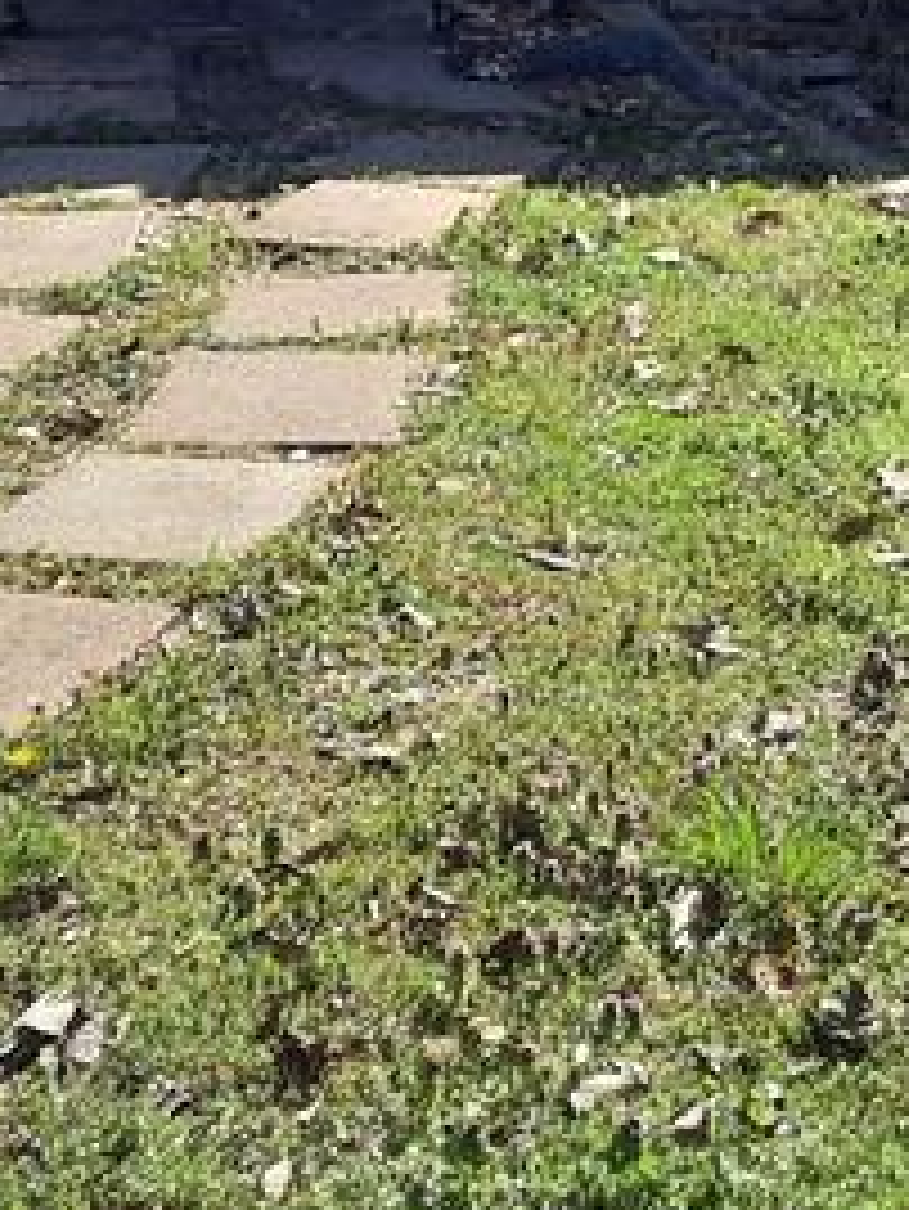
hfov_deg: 15.1
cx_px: 1071
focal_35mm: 95
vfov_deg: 18.8
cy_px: -450
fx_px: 3324
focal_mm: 4.6
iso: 32
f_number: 2
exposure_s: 1/868
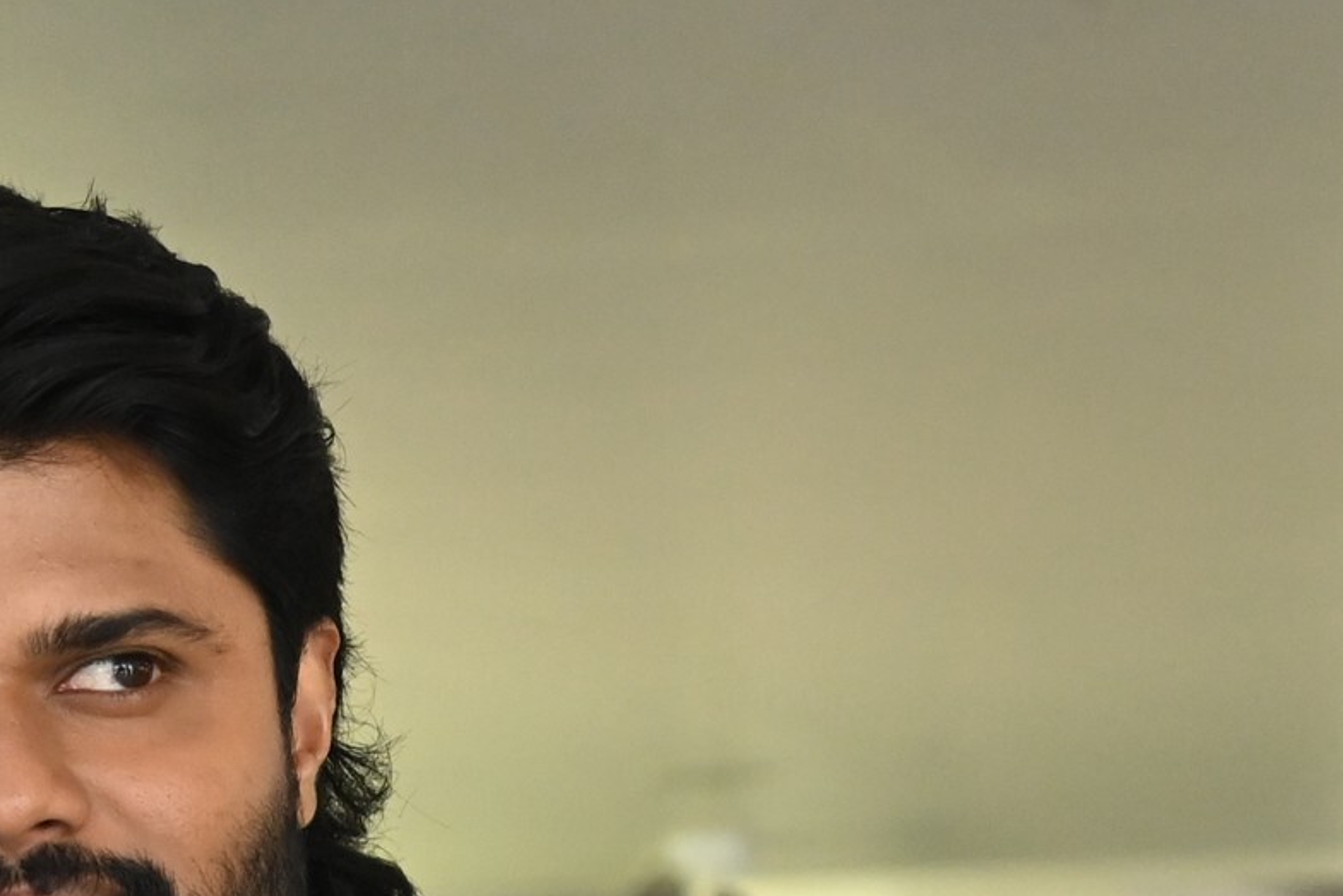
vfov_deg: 6.8
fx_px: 7462
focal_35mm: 200
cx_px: 123
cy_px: 1128
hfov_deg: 10.2
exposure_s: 1/200
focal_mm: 46
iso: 2500
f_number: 4
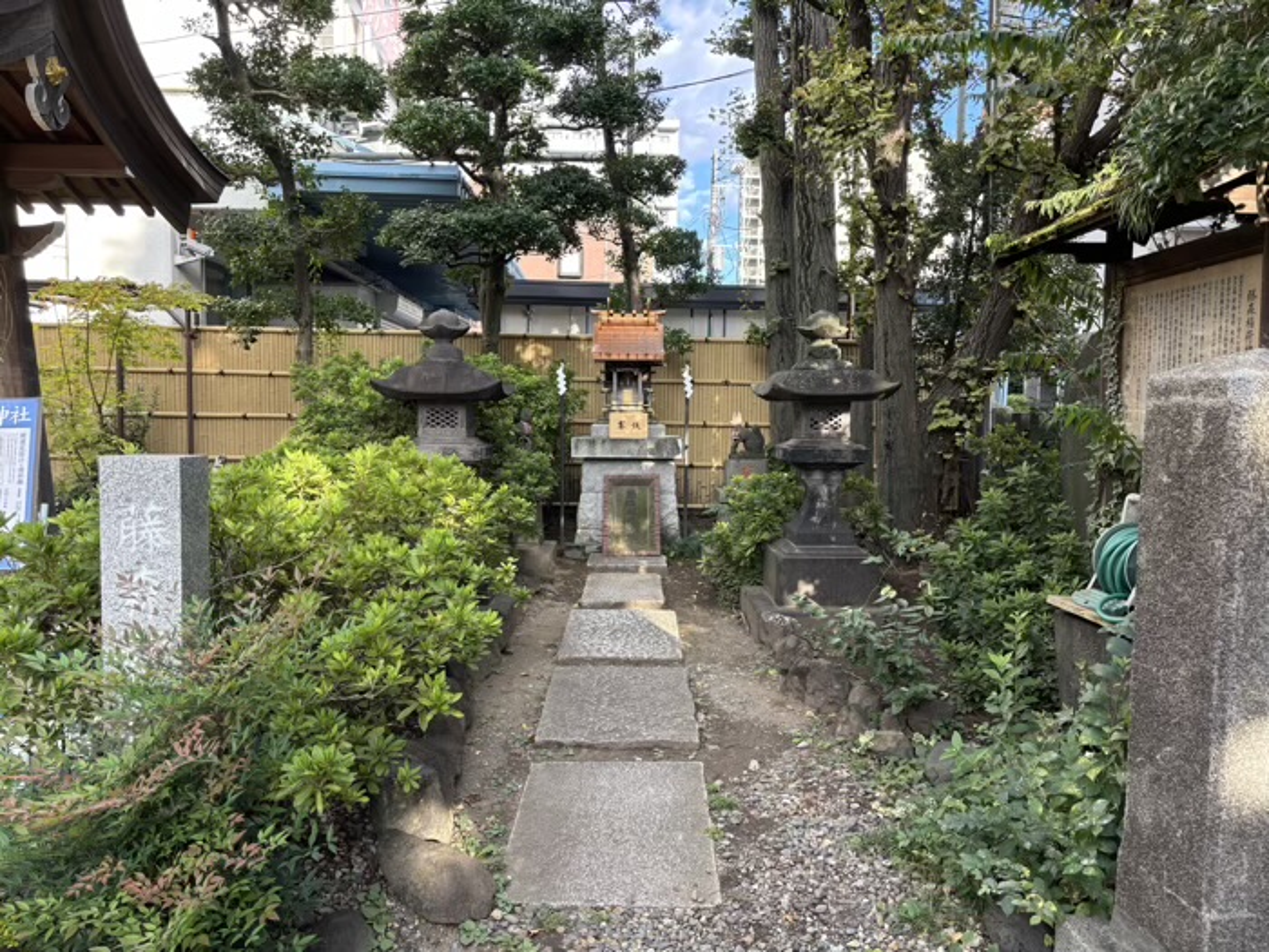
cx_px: 634
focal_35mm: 26
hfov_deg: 67.3
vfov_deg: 53.1
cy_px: 476
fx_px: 953
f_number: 1.6
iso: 50
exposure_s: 1/264
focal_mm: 5.96
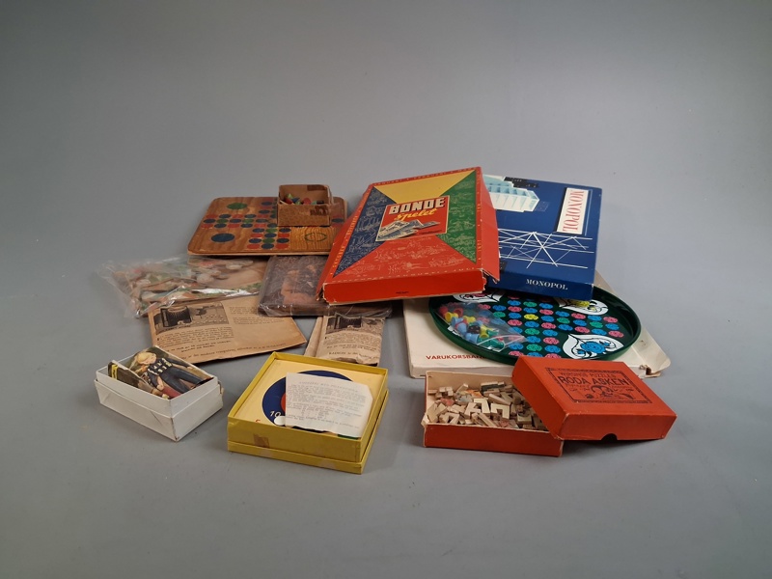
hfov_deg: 65.3
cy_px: 290
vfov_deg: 51.4
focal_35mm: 27
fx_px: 602
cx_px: 386
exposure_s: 1/100
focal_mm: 4
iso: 400
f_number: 1.8
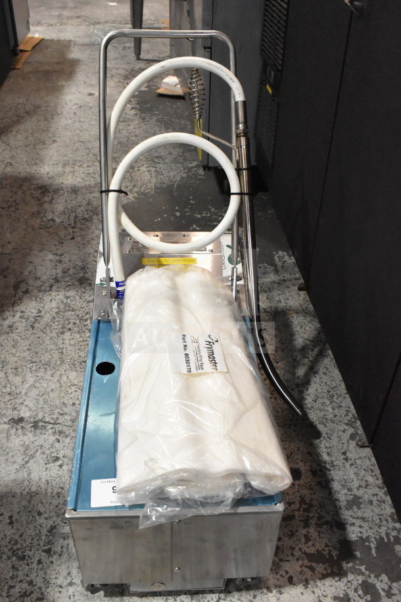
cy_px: 301
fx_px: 551
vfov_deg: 57.2
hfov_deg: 40.0
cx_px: 200
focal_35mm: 33
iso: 6400
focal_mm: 22
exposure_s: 1/320
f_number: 9
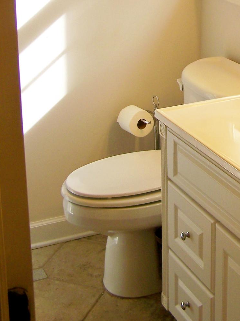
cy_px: 18
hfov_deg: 18.9
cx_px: 236
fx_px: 703
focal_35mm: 76
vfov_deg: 24.7
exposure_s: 1/100
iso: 64
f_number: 2.8
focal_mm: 6.3
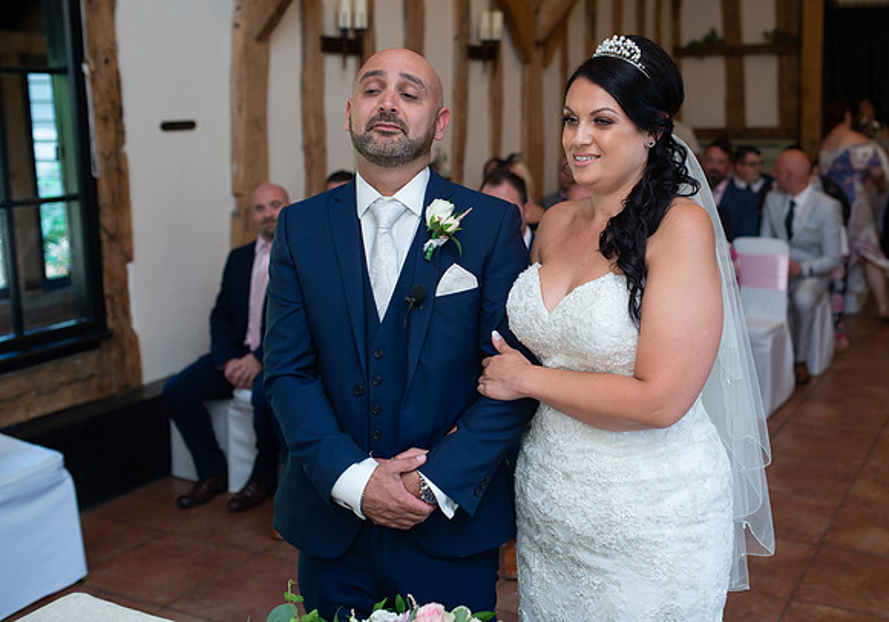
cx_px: 554
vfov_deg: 32.2
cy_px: 254
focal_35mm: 43
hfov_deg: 44.5
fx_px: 1076
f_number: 2.8
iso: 400
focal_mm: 35
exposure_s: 1/100
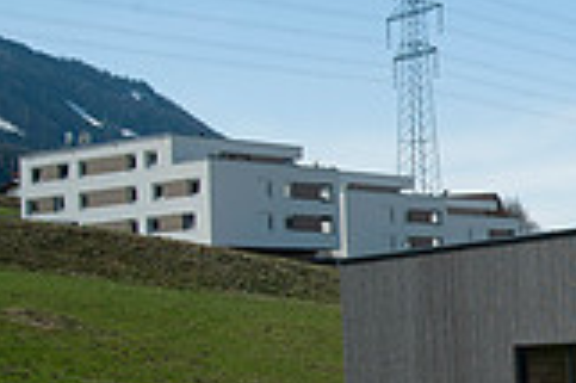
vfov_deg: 13.5
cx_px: 948
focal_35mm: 101
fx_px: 1614
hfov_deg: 17.4
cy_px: 290
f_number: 11
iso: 200
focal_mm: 28
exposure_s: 1/500
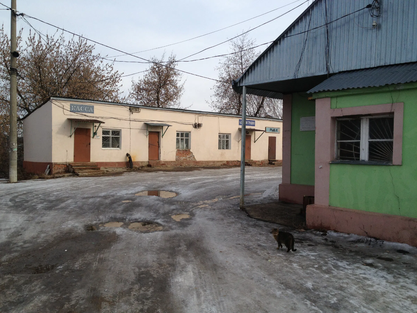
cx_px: 208
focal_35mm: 35
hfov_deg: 52.6
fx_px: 422
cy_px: 156
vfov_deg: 40.7
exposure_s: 1/1783
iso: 50
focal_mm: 4.28
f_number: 2.4
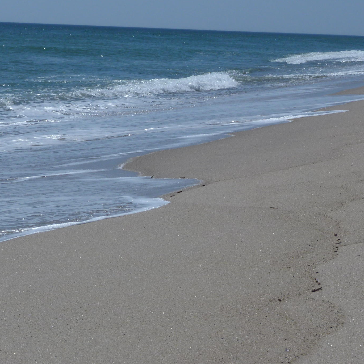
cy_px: 129
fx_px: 1416
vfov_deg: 14.6
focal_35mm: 119
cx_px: 236
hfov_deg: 14.6
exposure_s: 1/1000
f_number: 5.6
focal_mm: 12.9
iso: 80
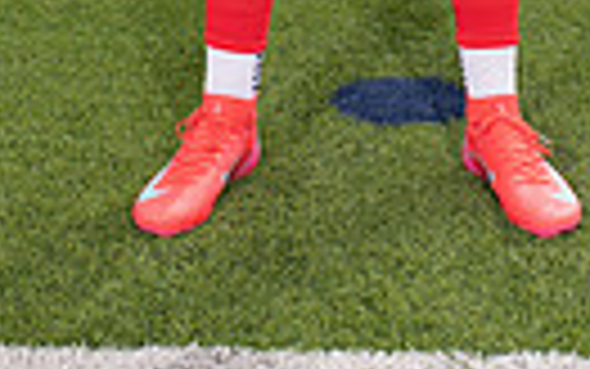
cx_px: 383
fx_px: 1979
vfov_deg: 9.5
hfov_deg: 16.9
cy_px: -513
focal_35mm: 123
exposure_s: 1/400
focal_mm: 35
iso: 125
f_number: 7.1
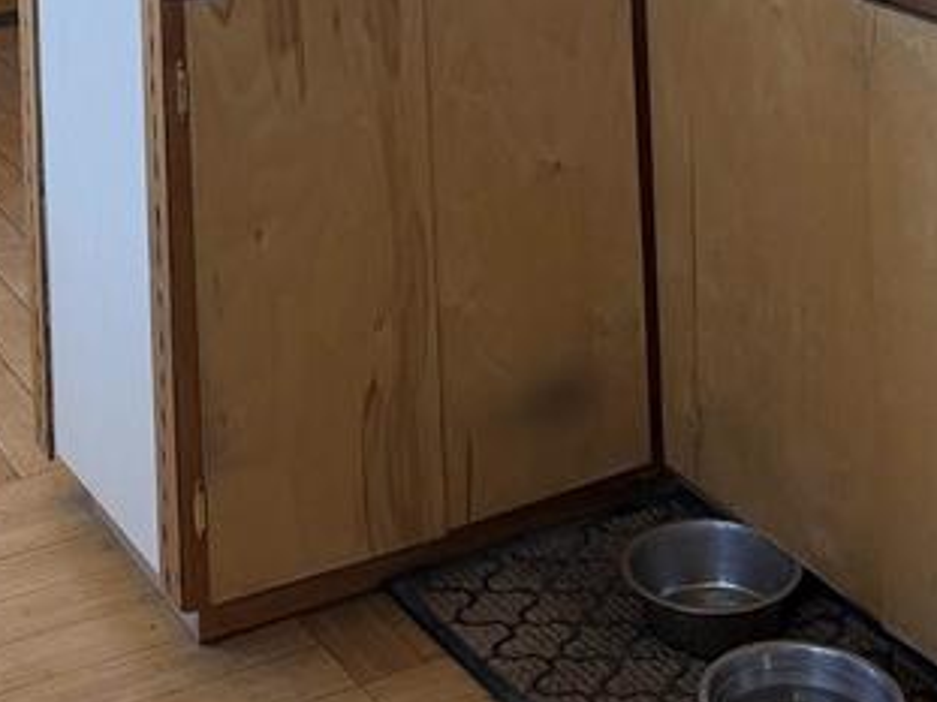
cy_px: -440
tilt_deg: -3.6
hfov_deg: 24.6
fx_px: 2138
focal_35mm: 79
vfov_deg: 16.5
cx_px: 343
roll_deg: +2.5
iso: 125
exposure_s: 1/204
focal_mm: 6.76
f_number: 1.78
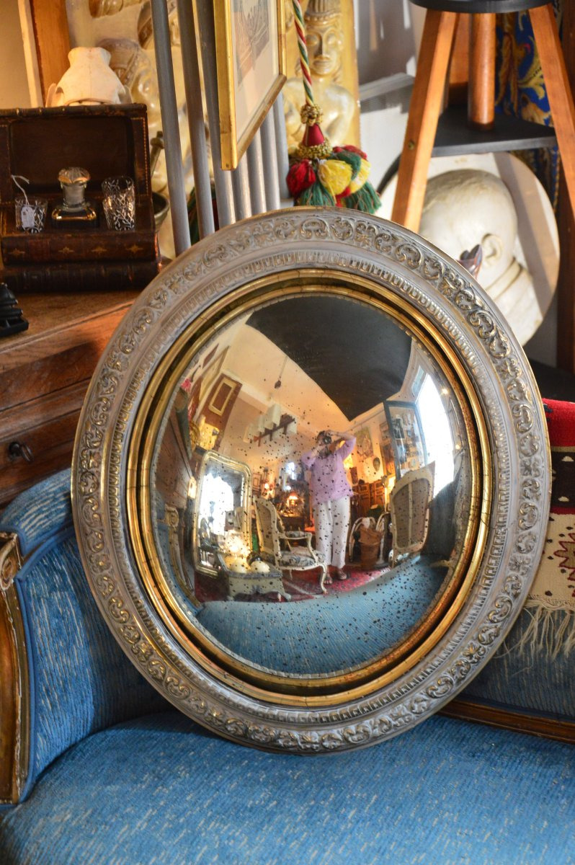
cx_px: 288
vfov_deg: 27.0
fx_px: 1800
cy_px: 432
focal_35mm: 75
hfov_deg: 18.2
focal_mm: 50
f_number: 5
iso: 1600
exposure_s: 1/40
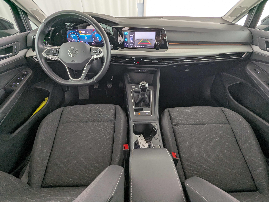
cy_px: 101
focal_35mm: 16
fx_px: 125
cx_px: 134
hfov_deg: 94.4
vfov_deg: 78.2
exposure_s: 1/39
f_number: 2.2
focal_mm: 2.35
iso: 63
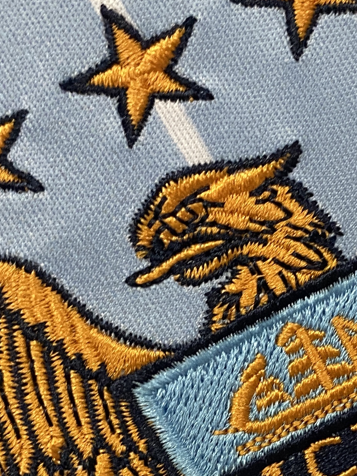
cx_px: 318
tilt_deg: -5.5
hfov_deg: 17.1
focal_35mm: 85
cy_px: 391
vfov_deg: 22.7
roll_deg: +27.4
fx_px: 1169
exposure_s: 1/50
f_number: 1.8
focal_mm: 4.25
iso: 160
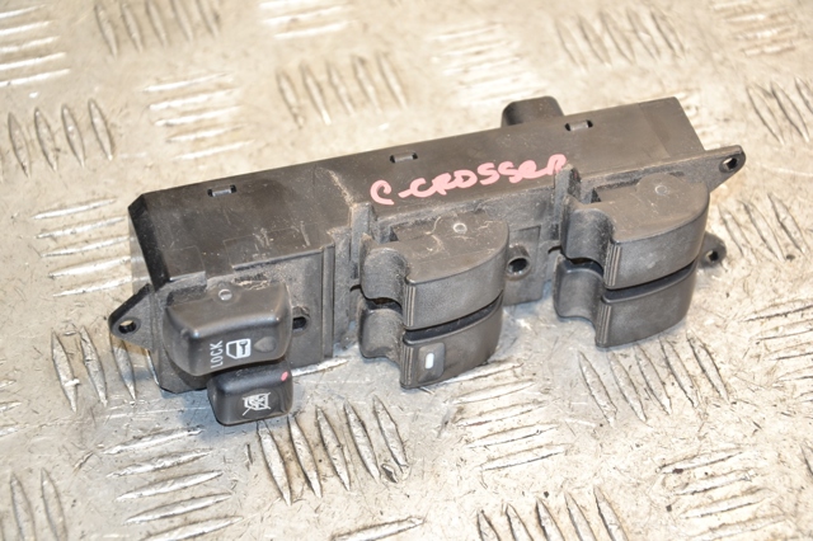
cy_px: 270
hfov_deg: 18.2
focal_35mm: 112
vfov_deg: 12.2
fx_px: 2539
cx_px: 406
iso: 800
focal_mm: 75
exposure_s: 1/80
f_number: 5.3
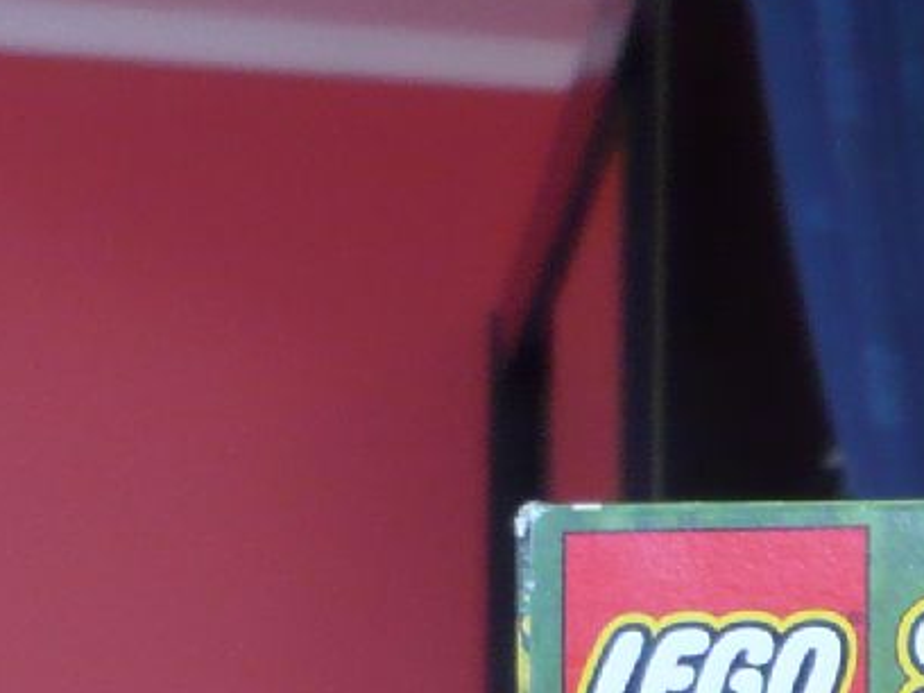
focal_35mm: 169
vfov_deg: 8.3
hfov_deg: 11.2
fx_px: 4511
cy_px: 1499
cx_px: 1423
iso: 100
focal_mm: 5.8
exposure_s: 1/30
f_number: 2.8
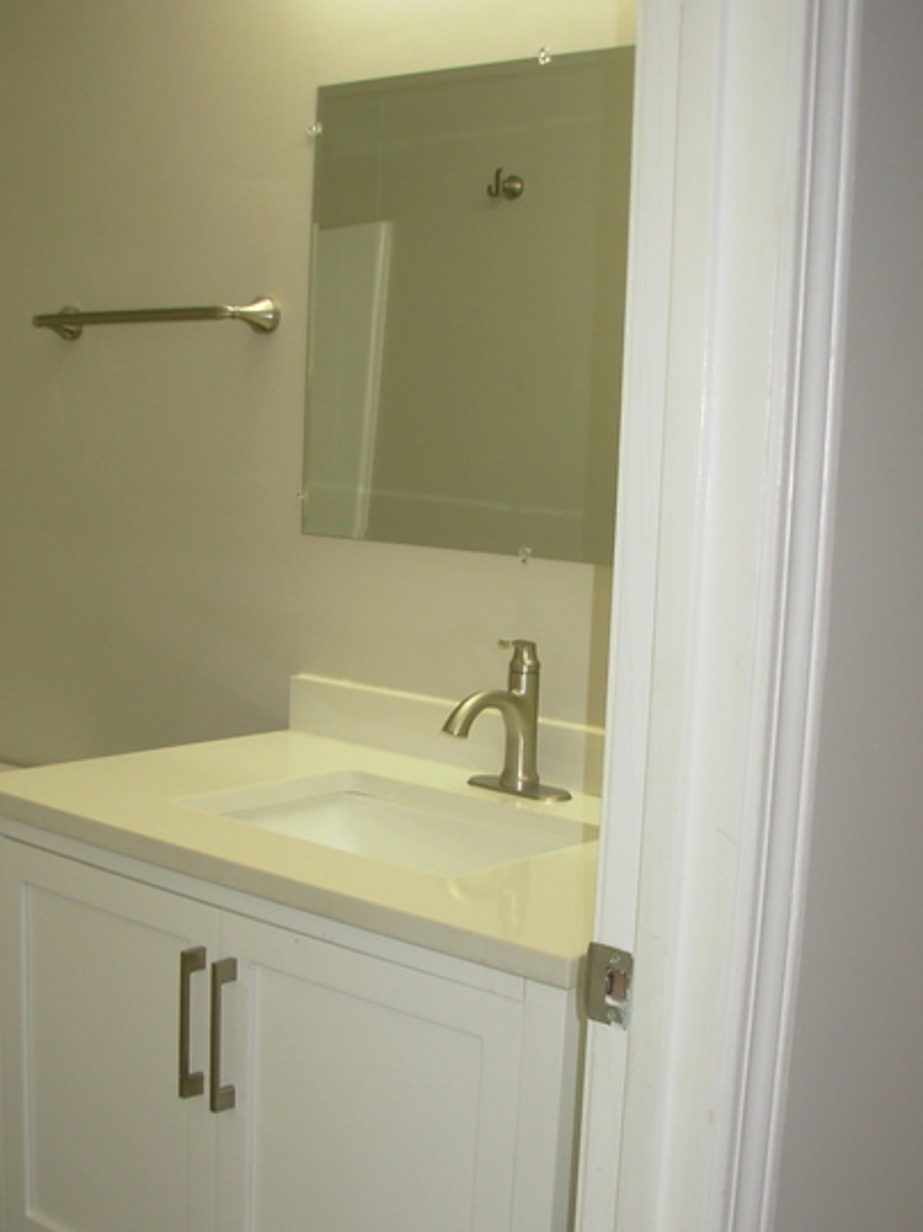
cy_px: 755
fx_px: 1672
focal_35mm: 47
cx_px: 395
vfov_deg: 40.2
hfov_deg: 30.8
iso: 50
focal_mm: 6.3
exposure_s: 1/32
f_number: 2.9
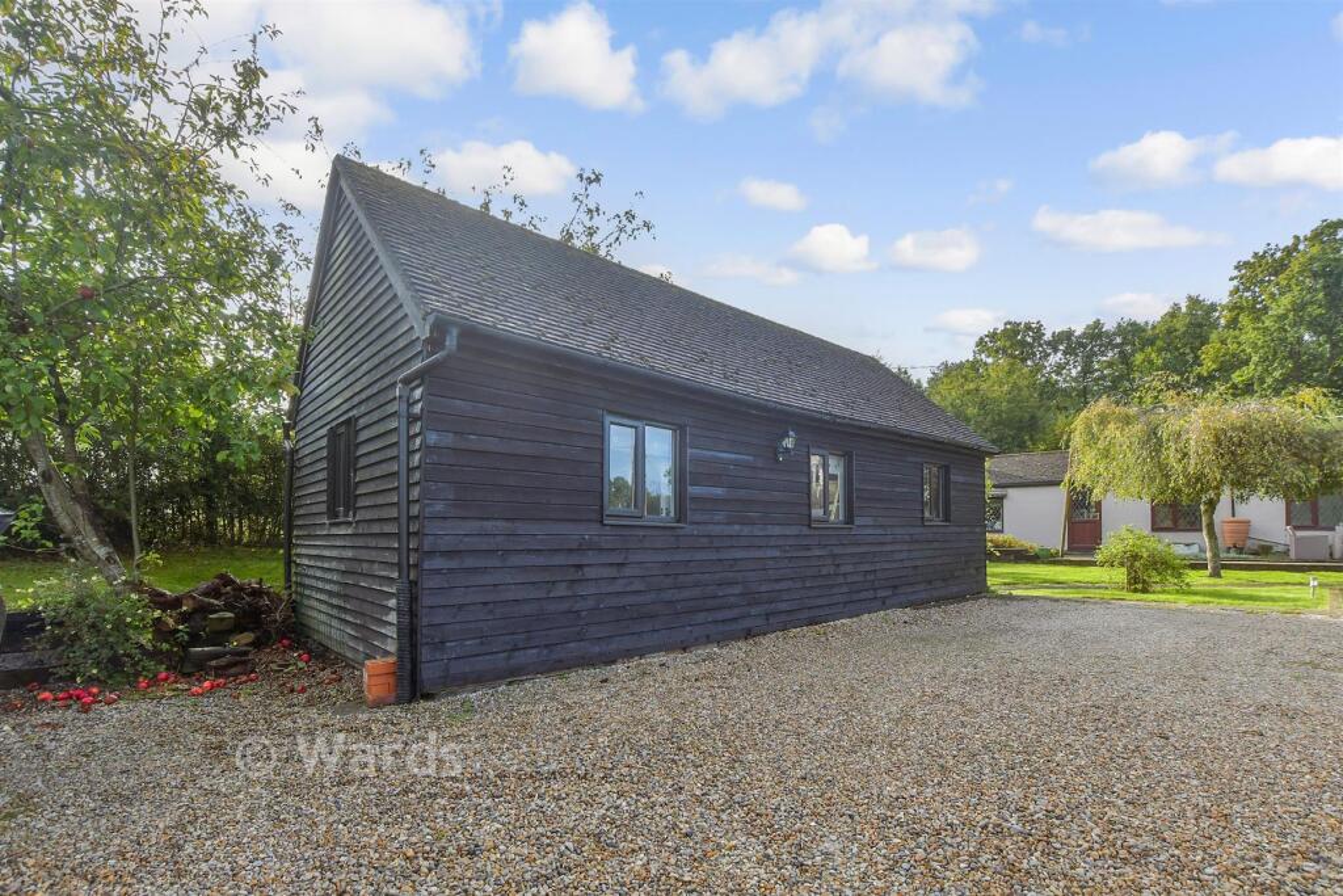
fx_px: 560
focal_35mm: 15
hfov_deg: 100.4
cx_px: 672
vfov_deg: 77.3
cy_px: 448
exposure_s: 1/200
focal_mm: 10
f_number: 8
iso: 250
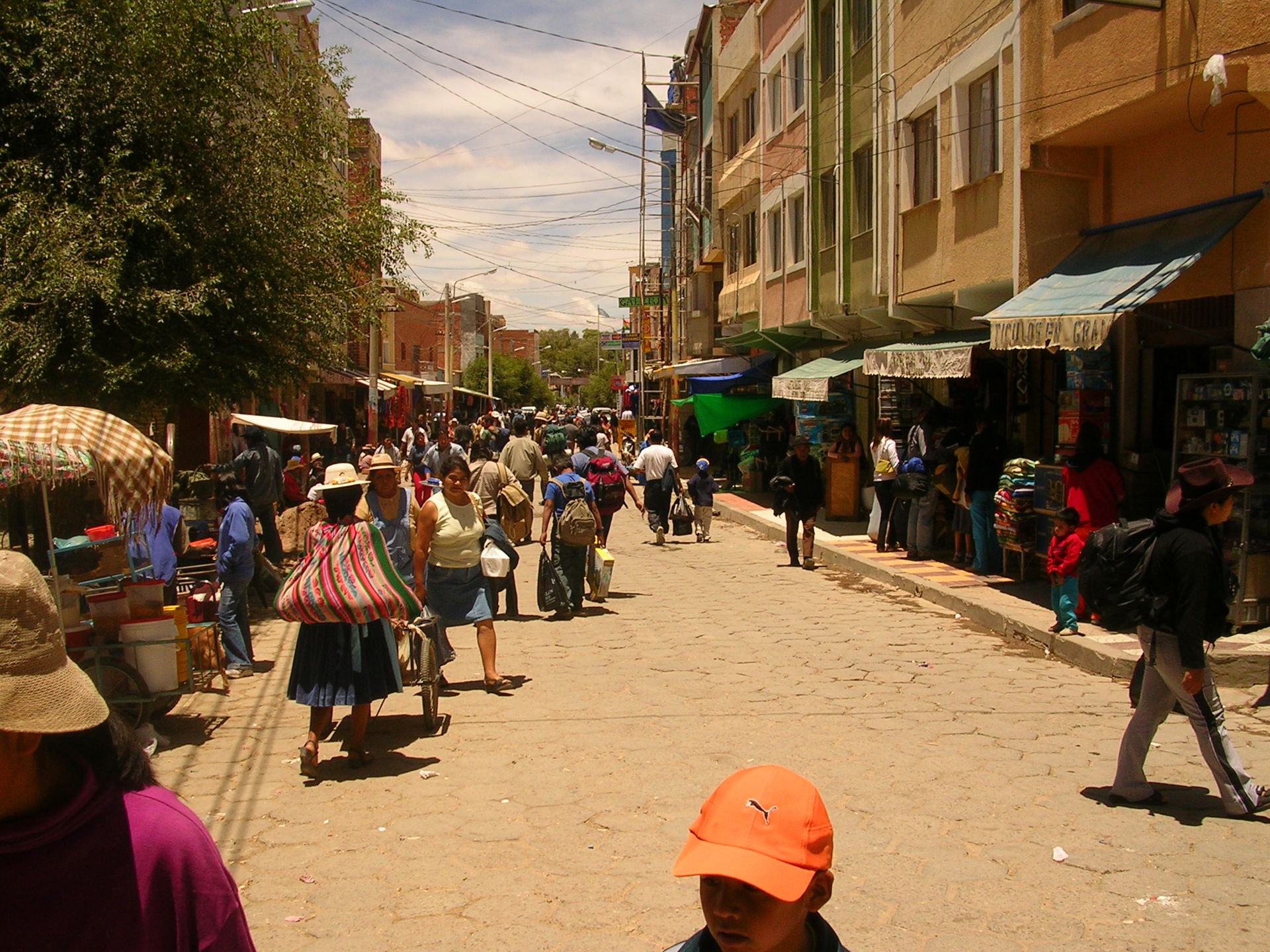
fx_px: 1394
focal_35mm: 38
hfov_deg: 49.0
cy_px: 476
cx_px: 635
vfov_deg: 37.7
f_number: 5.6
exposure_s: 1/466
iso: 50
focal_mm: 5.8
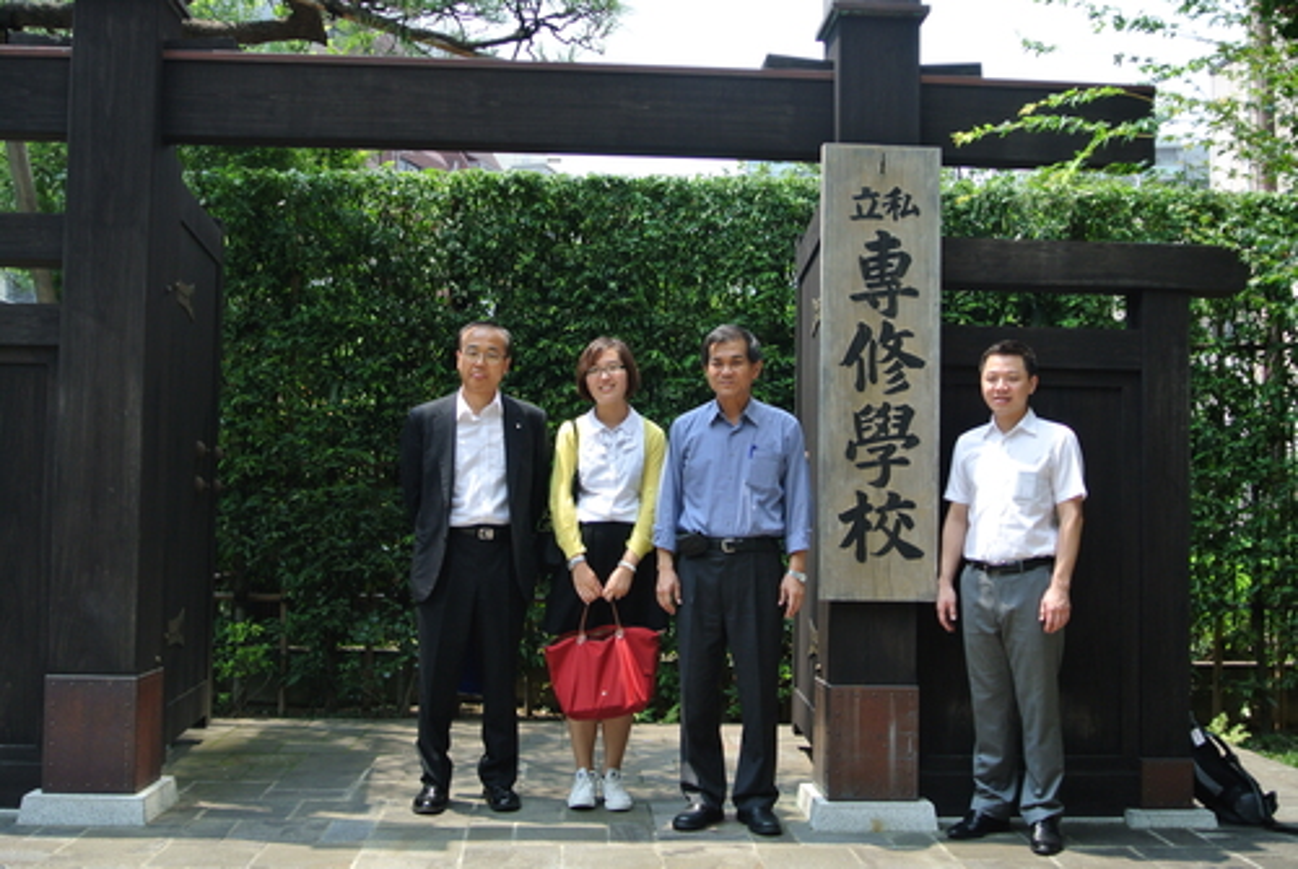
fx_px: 1408
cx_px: 649
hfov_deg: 49.5
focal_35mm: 39
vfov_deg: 34.3
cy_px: 434
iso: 100
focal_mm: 14.5
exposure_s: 1/320
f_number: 4
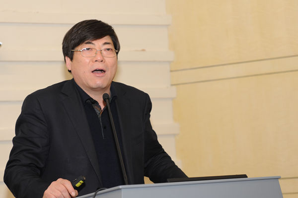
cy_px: 99
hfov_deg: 28.9
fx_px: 579
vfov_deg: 19.4
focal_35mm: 70
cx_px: 149
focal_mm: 70
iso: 800
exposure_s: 1/160
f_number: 4
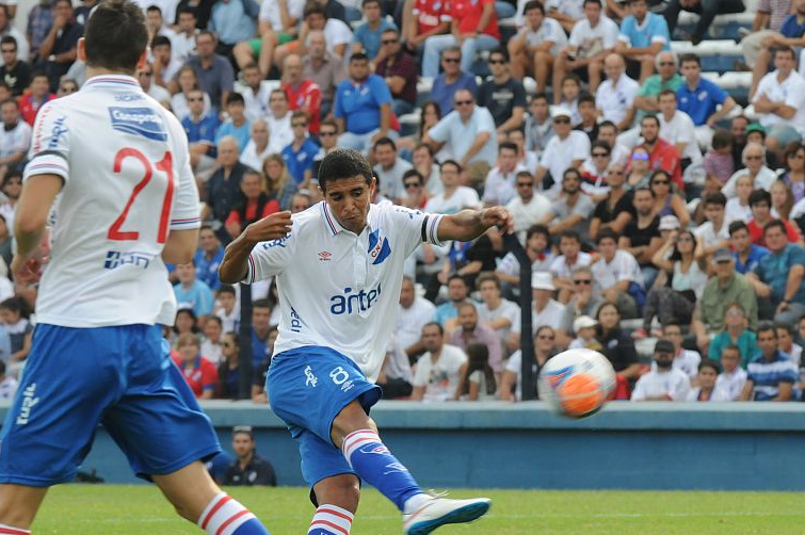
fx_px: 13628
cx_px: 352
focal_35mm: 610
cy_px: 345
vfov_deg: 2.2
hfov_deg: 3.4
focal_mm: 300
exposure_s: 1/500
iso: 800
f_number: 10
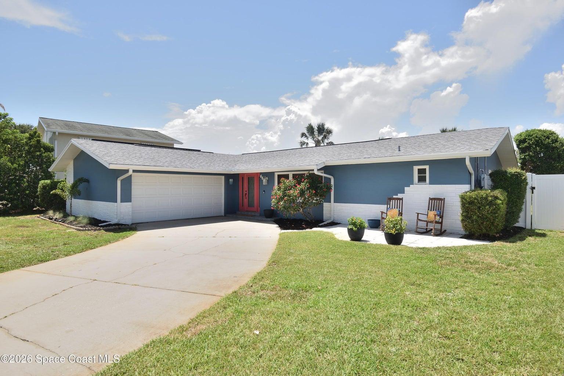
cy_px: 188
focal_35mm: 20
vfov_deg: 63.2
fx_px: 305
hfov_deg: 85.4
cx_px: 282
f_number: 8
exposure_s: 1/200
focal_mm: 13
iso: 100
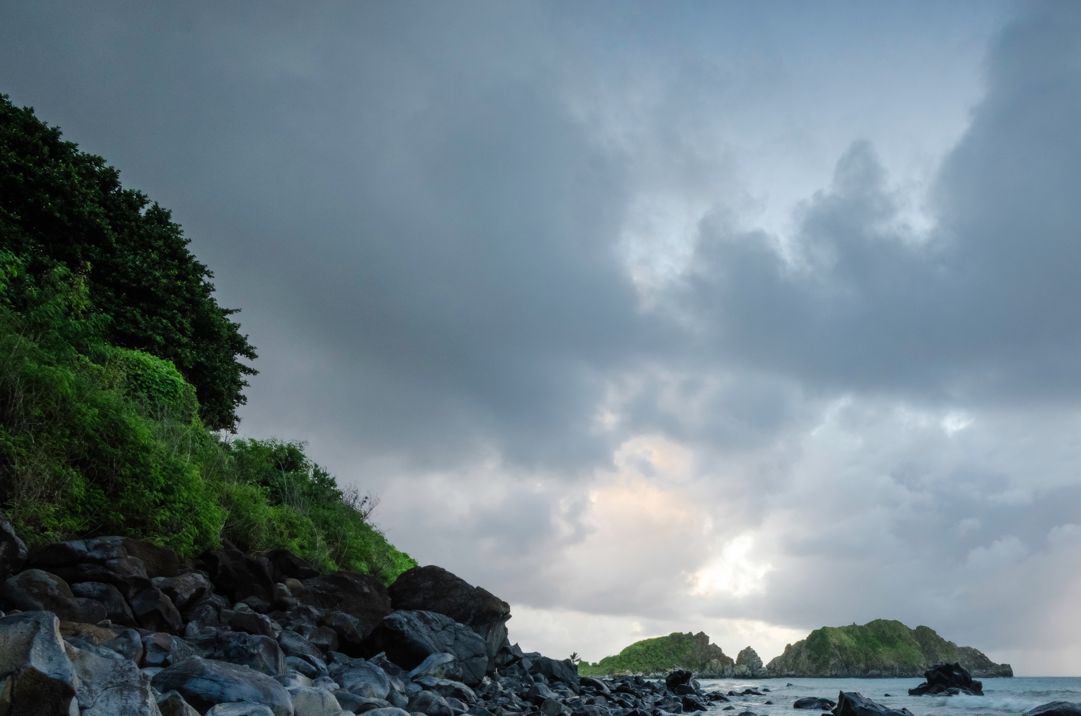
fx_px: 742
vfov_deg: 49.5
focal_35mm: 25
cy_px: 535
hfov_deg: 68.6
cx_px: 778
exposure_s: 1/20
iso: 200
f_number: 11
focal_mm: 11
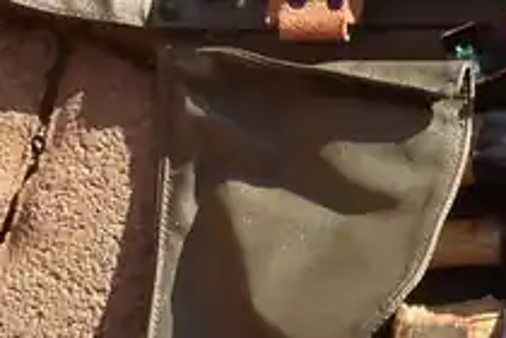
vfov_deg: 7.9
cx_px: 704
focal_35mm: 173
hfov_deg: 11.5
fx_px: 2431
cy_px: -7
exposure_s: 1/549
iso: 50
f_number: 2.4
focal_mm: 4.28
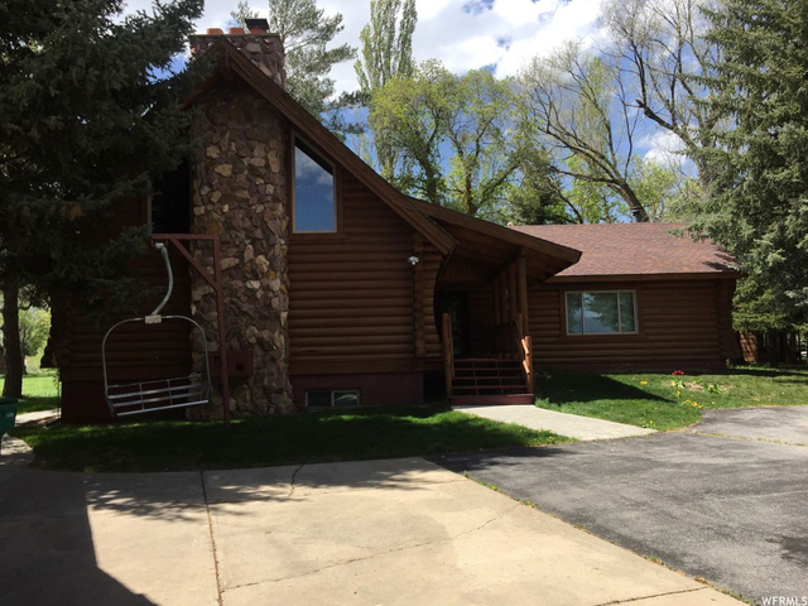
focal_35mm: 29
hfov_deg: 61.7
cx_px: 404
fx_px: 677
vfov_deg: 48.2
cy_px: 303
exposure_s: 1/1276
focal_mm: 4.15
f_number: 2.2
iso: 32
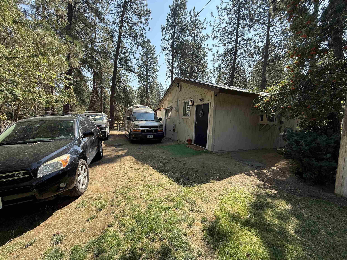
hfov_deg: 102.1
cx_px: 174
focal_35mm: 14
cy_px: 130
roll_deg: -2.4
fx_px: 140
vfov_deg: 85.7
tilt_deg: -3.2
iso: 64
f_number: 2.2
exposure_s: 1/559
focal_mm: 2.22
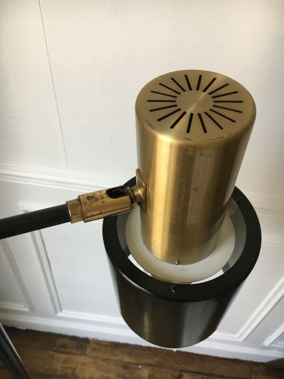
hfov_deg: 48.2
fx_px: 317
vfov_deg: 61.7
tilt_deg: -48.2
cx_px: 142
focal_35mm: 29
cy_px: 190
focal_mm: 4.15
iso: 40
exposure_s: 1/33
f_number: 2.2
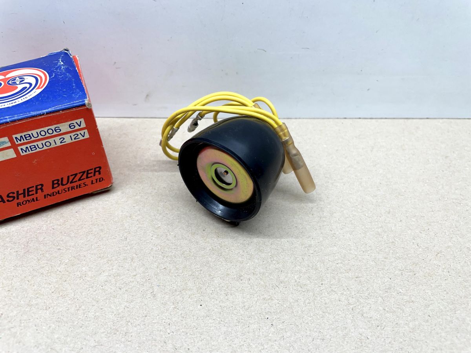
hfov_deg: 67.3
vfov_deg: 53.1
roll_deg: -2.3
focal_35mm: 26
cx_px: 236
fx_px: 354
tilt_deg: -44.2
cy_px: 176
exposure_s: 1/100
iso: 50
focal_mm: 4.2
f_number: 1.6
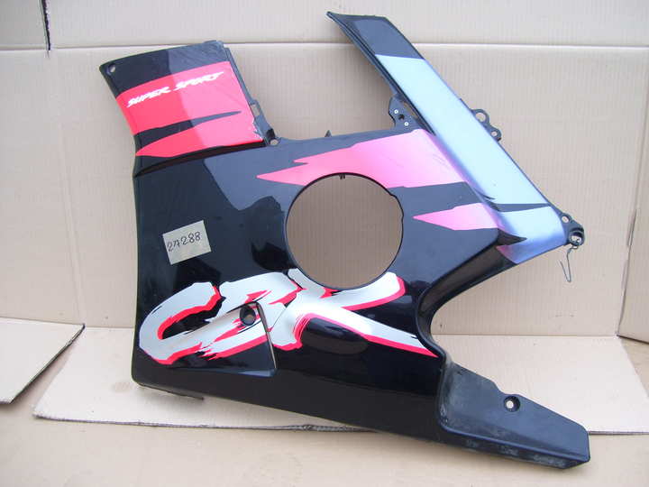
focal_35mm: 37
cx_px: 324
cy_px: 244
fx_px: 694
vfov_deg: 38.7
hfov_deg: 50.1
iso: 80
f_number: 2.7
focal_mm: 6
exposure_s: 1/90
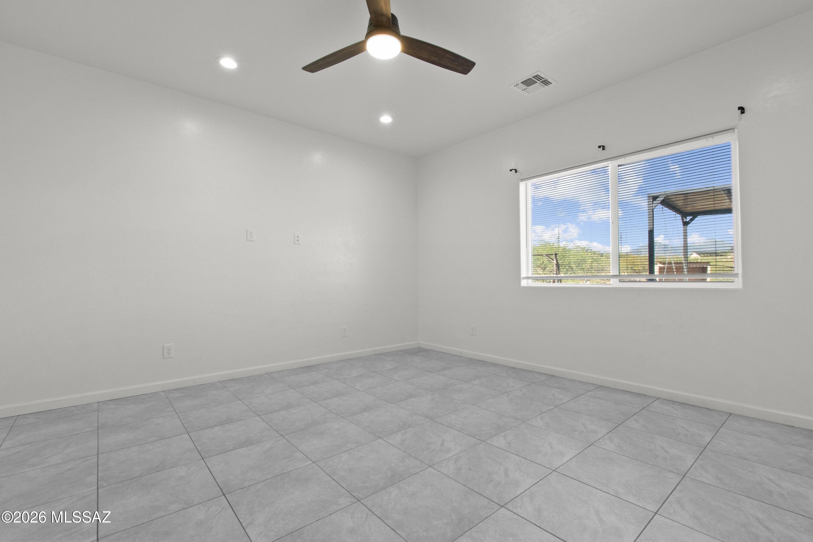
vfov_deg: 77.3
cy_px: 271
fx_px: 339
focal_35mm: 15
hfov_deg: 100.4
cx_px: 406
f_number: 11
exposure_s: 1/10
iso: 800
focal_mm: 10
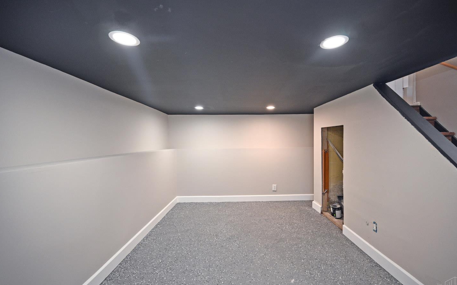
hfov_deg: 101.4
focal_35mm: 15
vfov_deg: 74.8
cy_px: 142
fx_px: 187
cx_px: 238
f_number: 4
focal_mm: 14
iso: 1000
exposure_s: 1/60
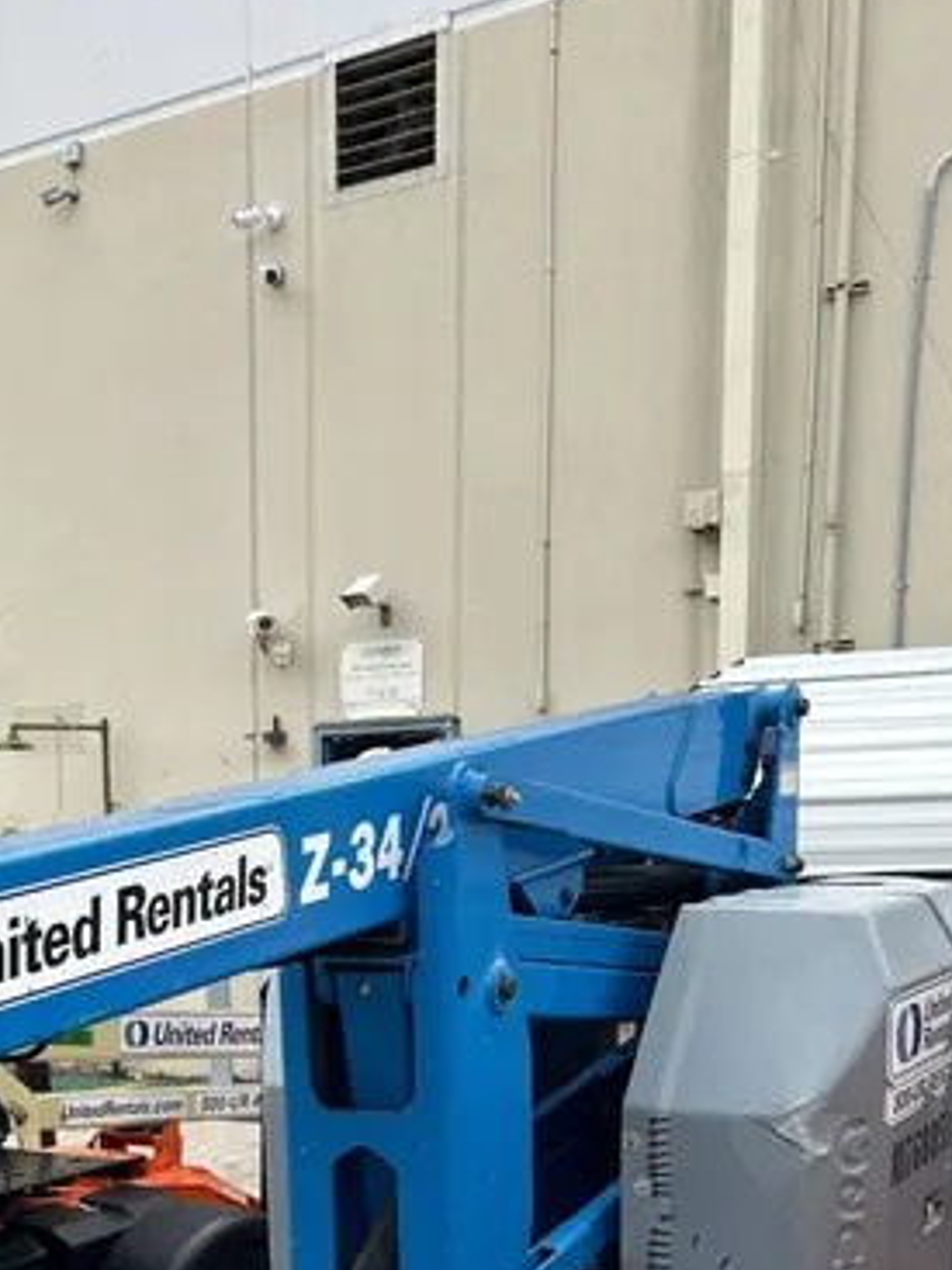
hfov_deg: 27.6
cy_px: 1192
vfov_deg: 34.3
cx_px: 228
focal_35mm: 52
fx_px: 1908
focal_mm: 5.7
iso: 50
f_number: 1.5
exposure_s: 1/597
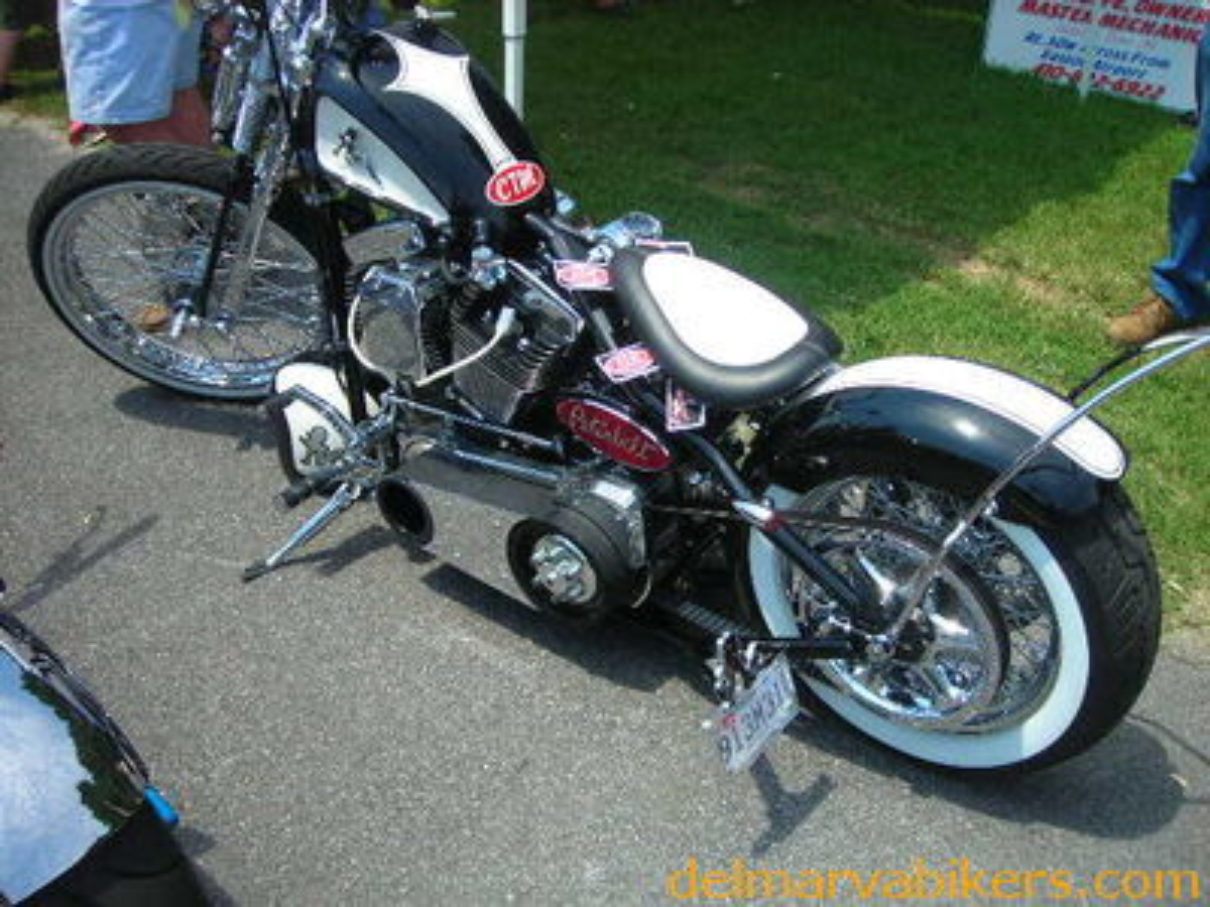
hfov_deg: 49.0
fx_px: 1328
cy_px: 454
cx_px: 605
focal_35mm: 38
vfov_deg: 37.7
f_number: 3.2
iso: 50
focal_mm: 6.3
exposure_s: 1/428
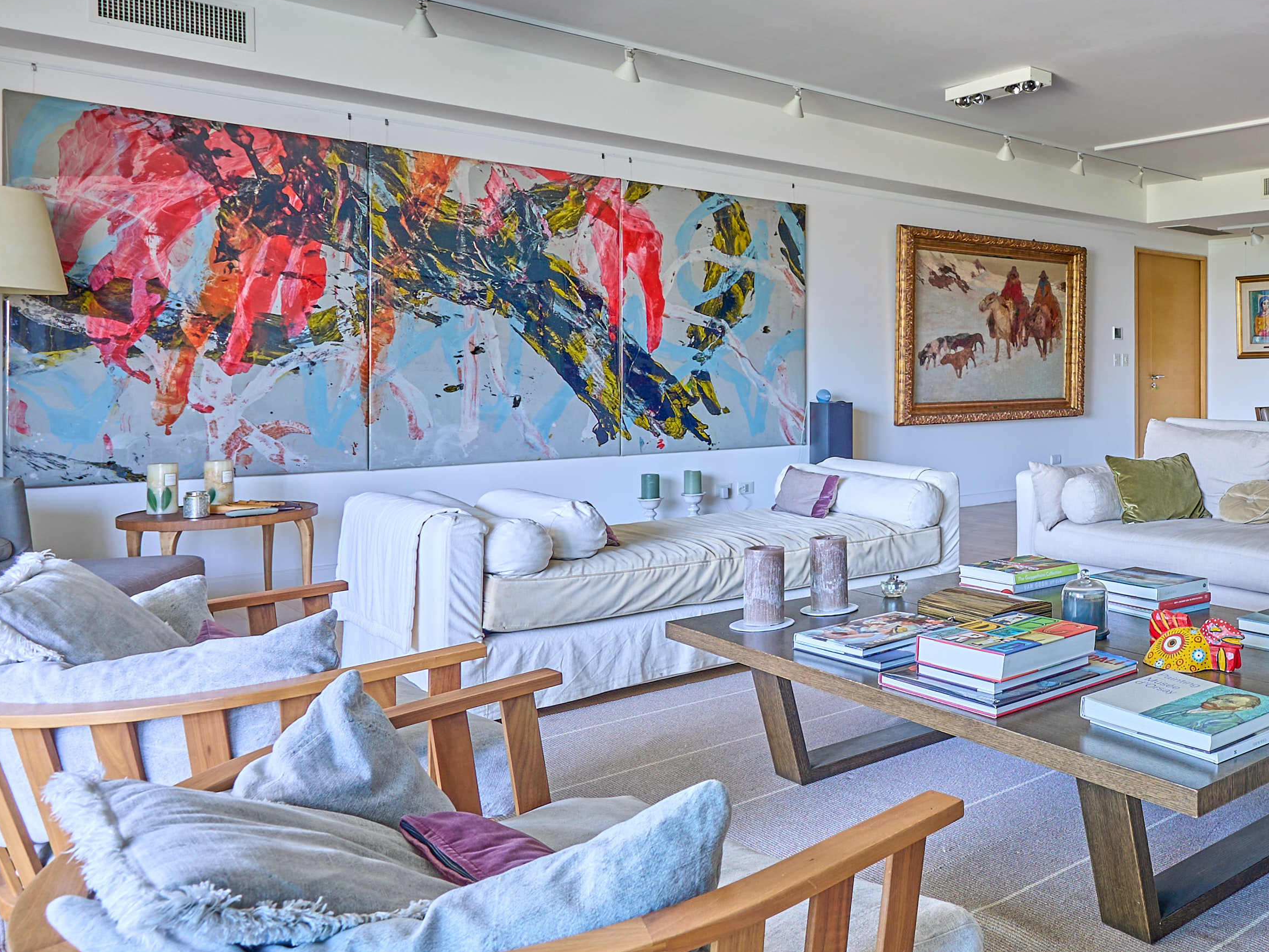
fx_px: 1026
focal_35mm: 28
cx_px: 1108
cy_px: 362
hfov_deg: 56.1
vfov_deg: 49.3
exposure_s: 1/4
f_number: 8
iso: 100
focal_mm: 16
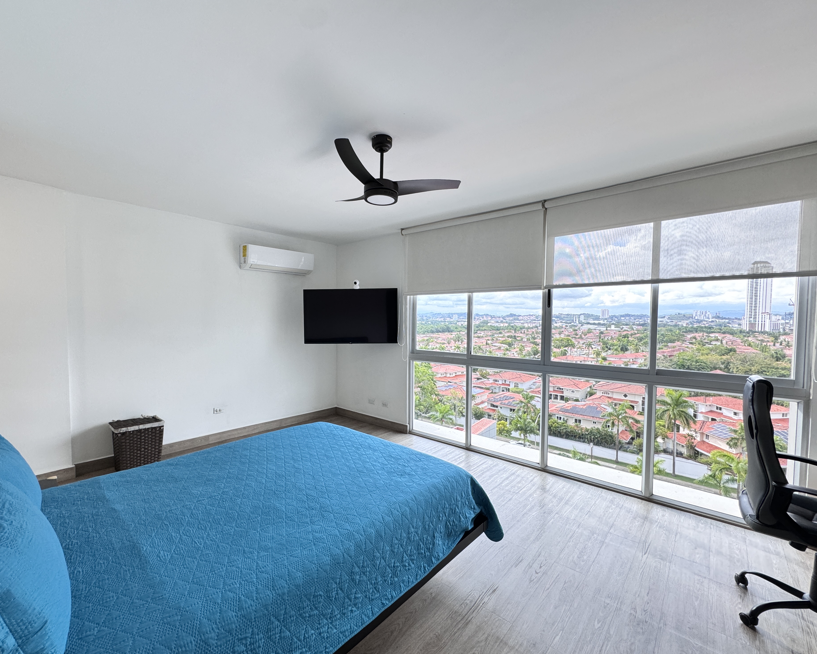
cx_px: 386
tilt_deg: -1.7
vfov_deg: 84.0
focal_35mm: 15
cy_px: 335
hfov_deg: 96.7
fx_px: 363
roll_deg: +0.0
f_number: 2.2
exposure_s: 1/99
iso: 160
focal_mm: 2.22
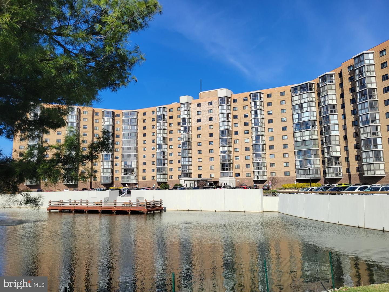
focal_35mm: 26
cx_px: 194
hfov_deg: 67.3
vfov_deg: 53.1
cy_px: 146
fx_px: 292
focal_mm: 5.4
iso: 40
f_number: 1.8
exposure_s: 1/3177
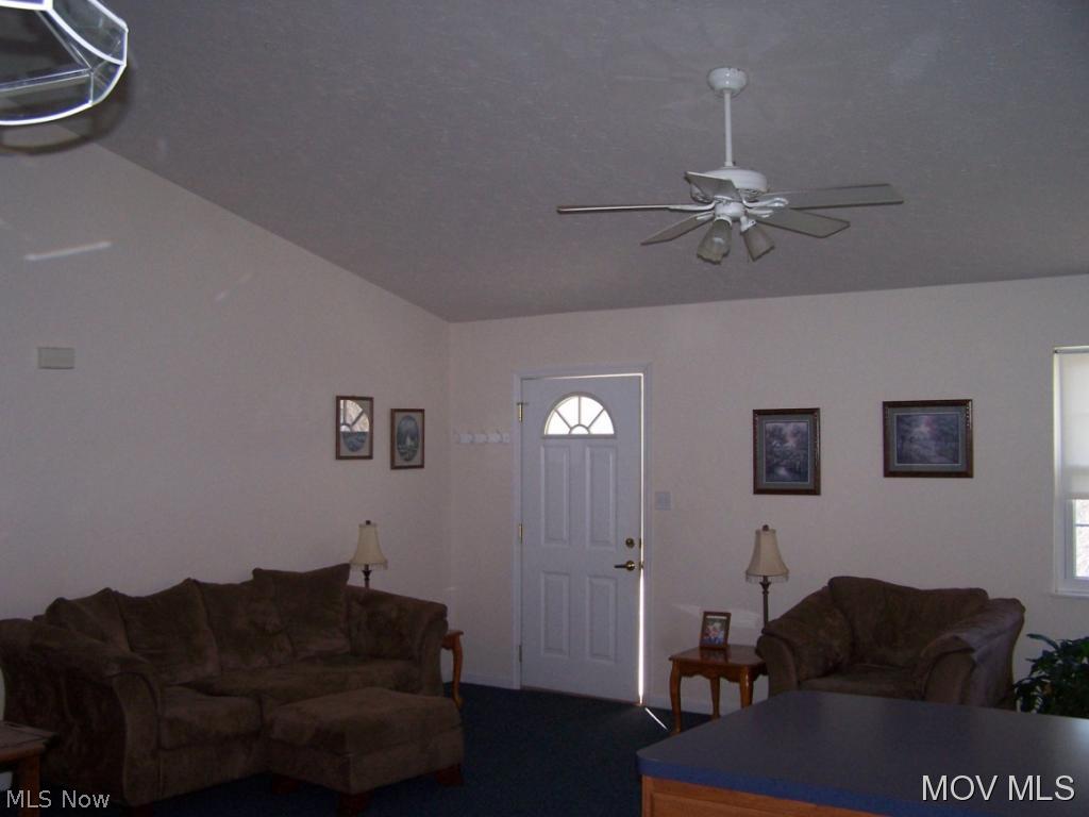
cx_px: 544
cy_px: 408
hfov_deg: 49.0
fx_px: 1195
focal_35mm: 38
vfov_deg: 37.7
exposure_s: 1/60
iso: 140
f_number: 2.8
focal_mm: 6.3
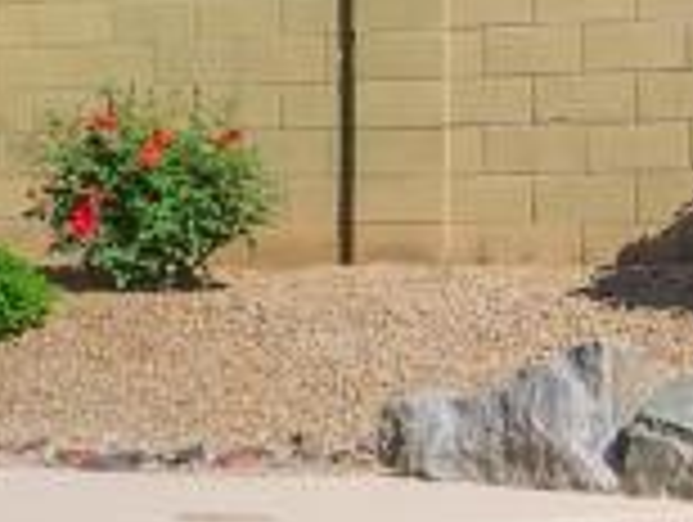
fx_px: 2165
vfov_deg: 13.7
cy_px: 130
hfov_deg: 15.8
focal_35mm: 108
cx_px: -515
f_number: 11
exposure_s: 1/500
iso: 320
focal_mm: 10
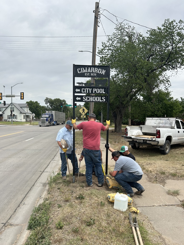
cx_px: 92
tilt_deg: -0.2
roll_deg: -0.6
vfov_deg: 67.3
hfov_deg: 53.1
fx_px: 184
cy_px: 122
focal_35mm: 26
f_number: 1.5
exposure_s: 1/5319
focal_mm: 5.7
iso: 50
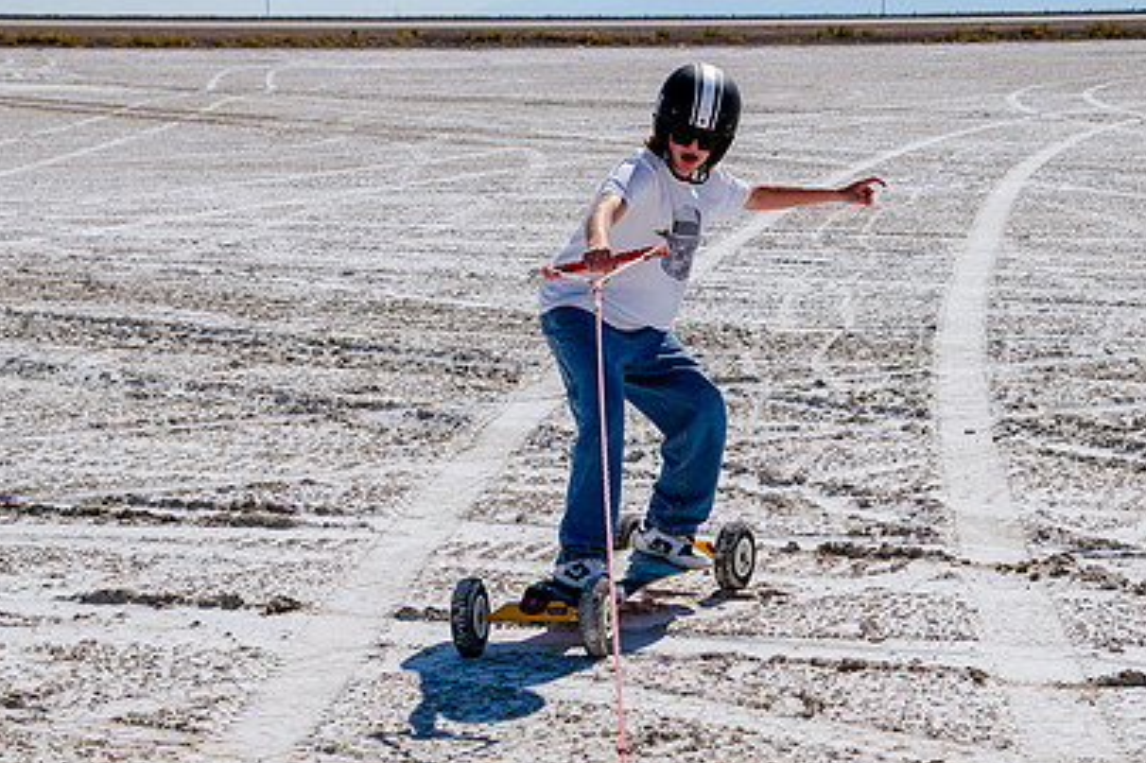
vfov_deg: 13.8
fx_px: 3150
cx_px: 664
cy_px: 378
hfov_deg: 20.6
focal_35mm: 99
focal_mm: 58
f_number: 6.3
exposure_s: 1/1250
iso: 160
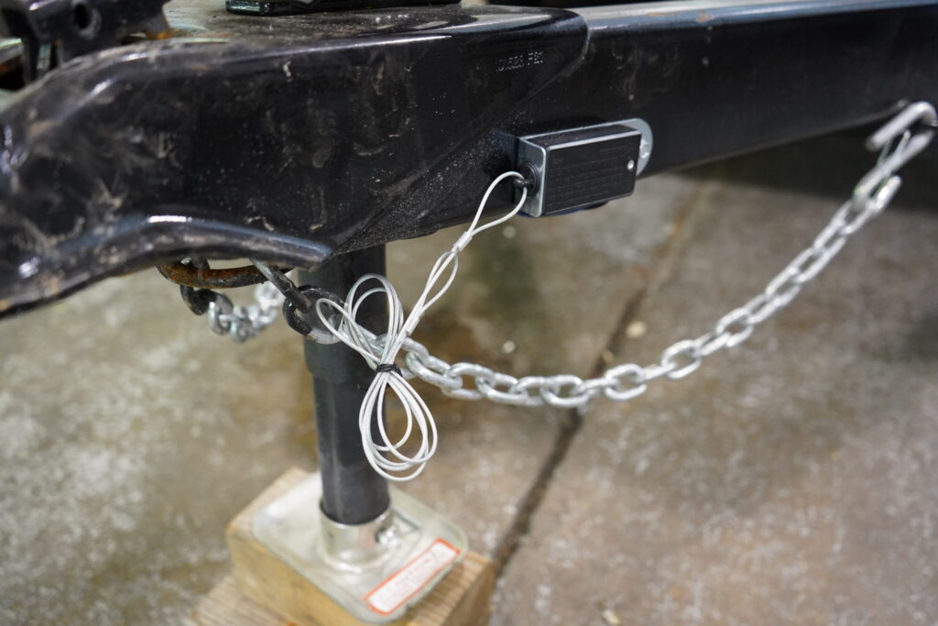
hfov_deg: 65.5
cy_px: 313
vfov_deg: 46.4
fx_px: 730
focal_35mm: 28
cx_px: 469
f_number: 3.5
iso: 5000
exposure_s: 1/160
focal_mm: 28
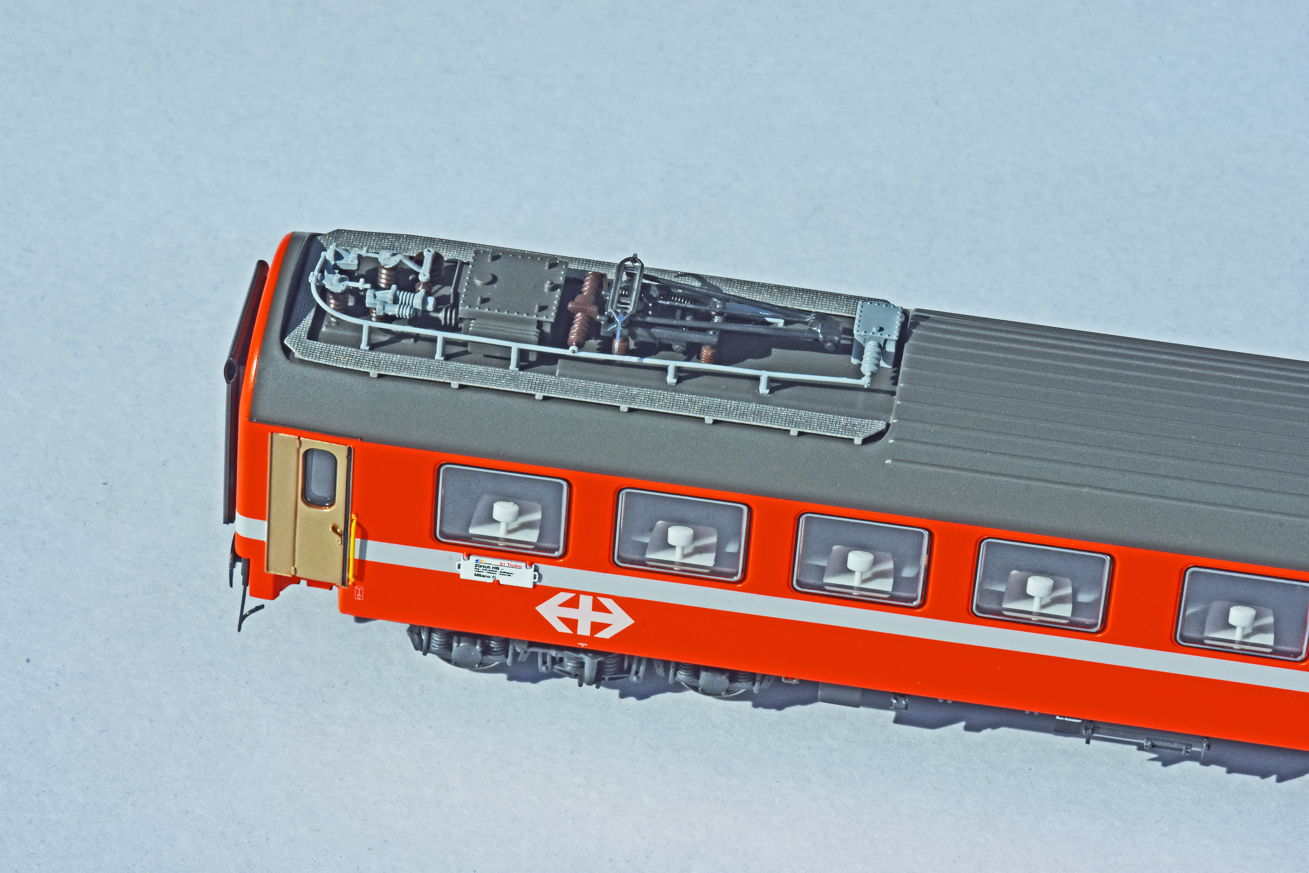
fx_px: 5726
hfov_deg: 13.0
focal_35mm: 158
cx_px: 654
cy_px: 436
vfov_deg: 8.7
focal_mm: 105
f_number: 29
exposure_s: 1/500
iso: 800
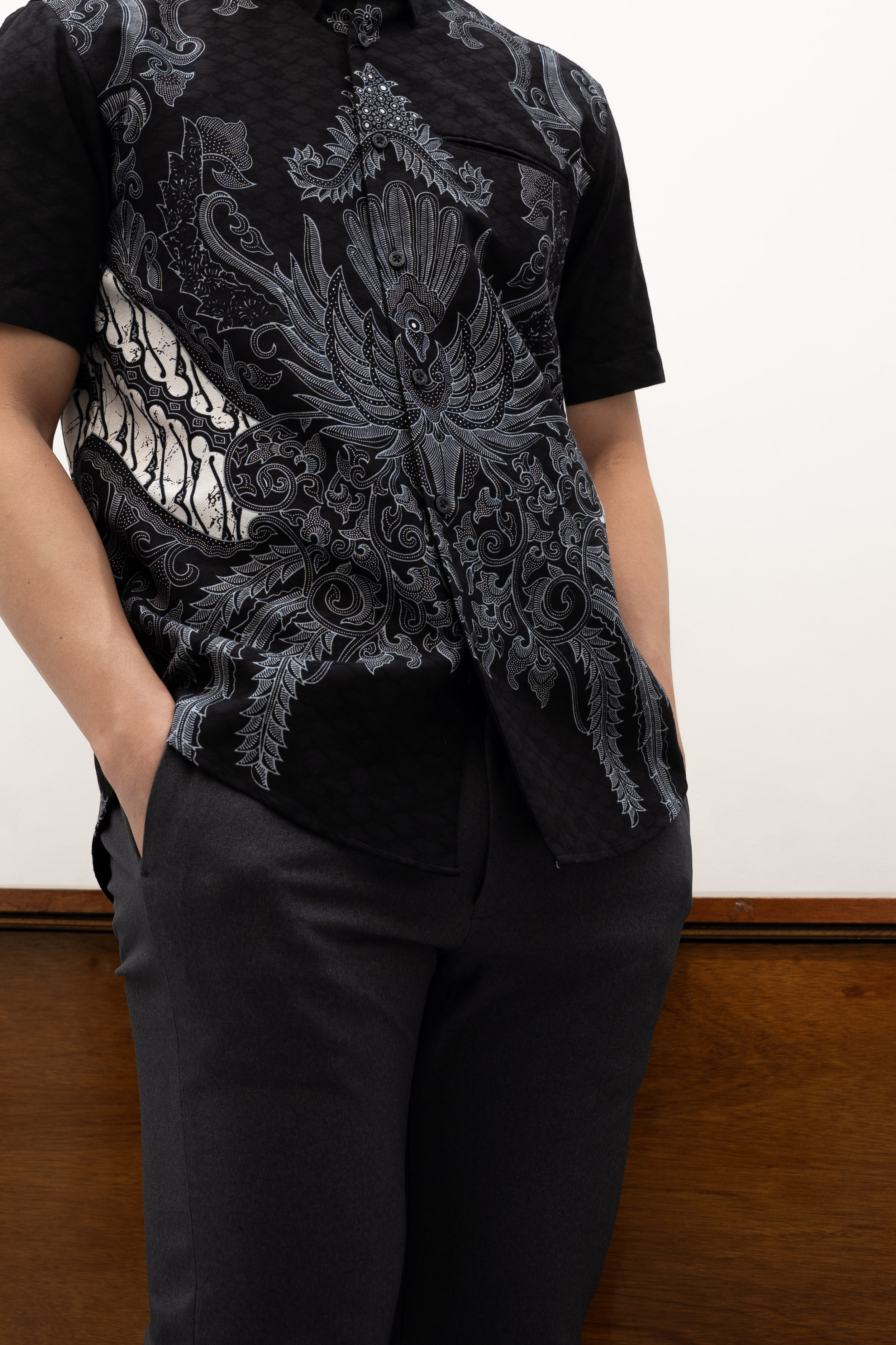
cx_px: 337
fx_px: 2114
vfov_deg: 34.6
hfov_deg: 23.9
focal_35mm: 57
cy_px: 348
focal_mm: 35.4
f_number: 5
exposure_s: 1/160
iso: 160
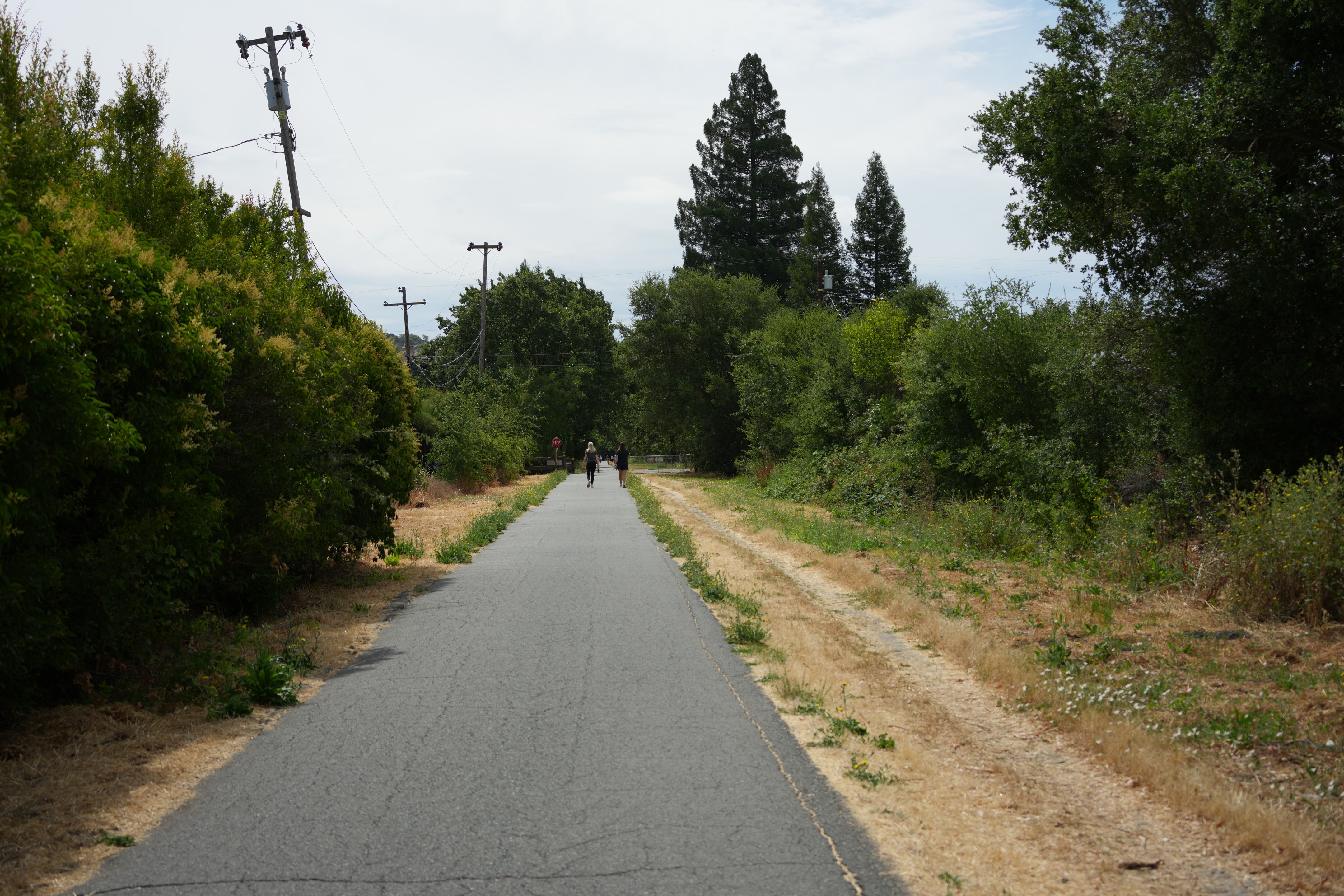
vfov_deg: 27.0
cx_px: 672
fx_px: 1867
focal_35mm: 50
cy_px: 448
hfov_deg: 39.6
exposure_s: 1/640
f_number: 5.6
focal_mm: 50
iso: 100
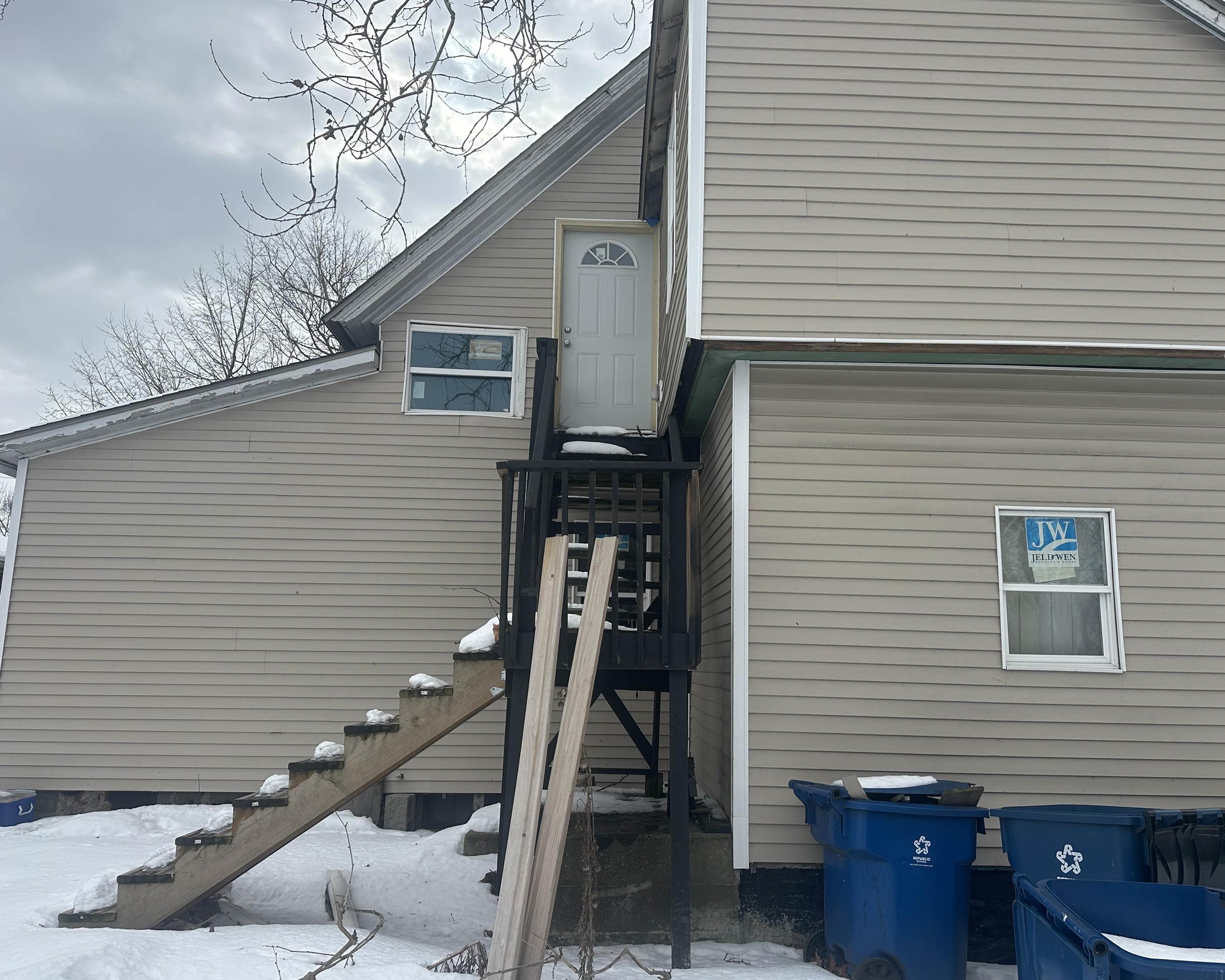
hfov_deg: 66.0
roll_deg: -1.3
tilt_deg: +8.9
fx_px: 943
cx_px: 656
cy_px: 506
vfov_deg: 54.9
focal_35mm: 26
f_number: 1.78
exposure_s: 1/5000
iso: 80
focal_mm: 6.86
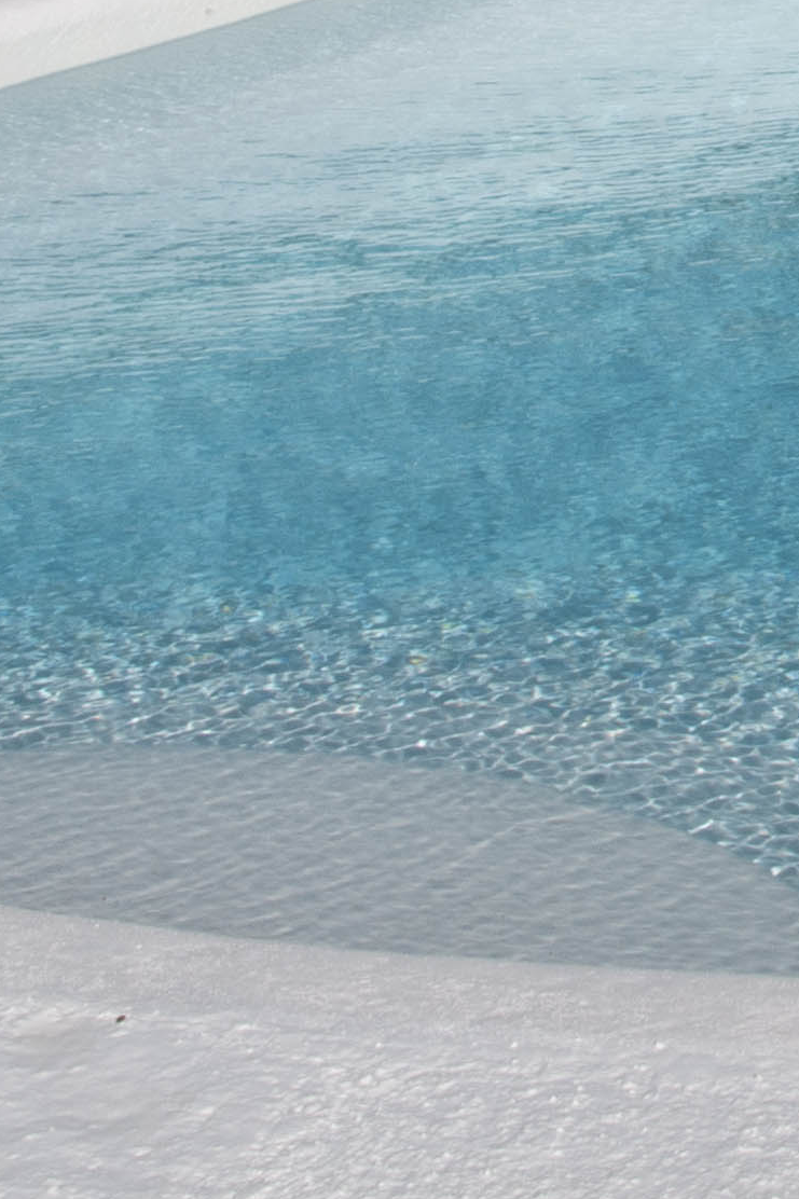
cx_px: 1177
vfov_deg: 18.4
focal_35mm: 104
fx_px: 3463
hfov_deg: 12.5
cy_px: -316
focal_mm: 18
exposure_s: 1/250
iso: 200
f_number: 22
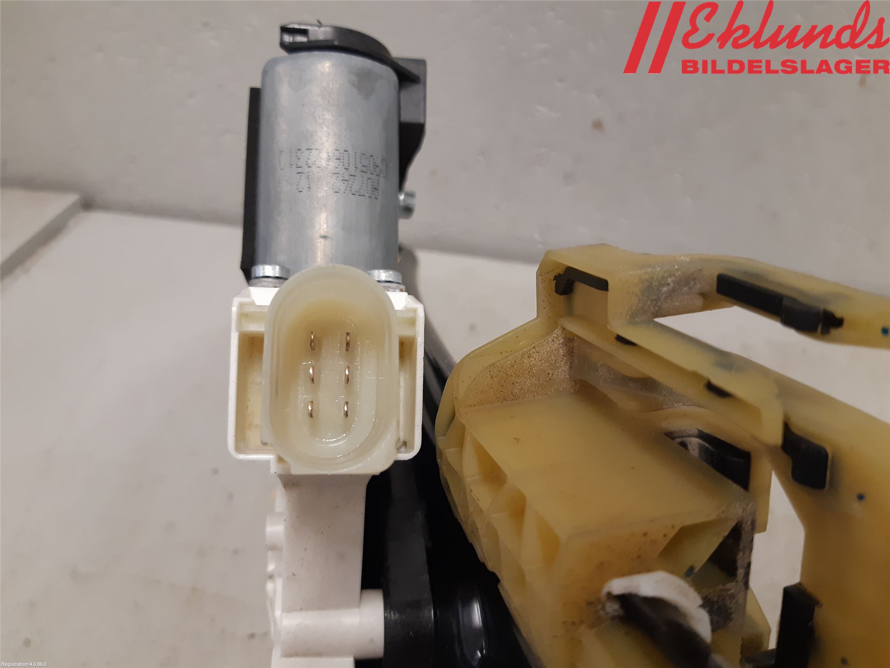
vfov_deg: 53.1
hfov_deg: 67.3
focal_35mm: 26
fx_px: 668
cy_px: 334
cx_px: 445
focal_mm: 3.93
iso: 160
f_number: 1.7
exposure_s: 1/50
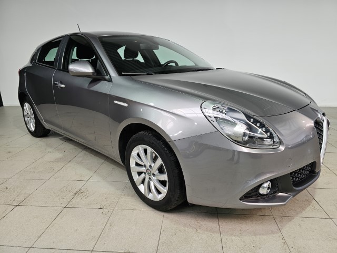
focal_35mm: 23
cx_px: 168
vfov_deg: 58.9
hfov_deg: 73.9
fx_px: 224
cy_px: 126
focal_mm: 6.3
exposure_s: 1/180
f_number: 1.7
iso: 64
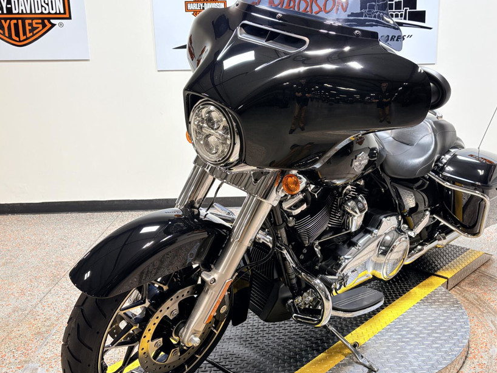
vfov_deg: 41.8
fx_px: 488
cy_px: 170
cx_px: 276
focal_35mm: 34
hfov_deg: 53.8
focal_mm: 5.96
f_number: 1.6
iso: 50
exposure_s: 1/120
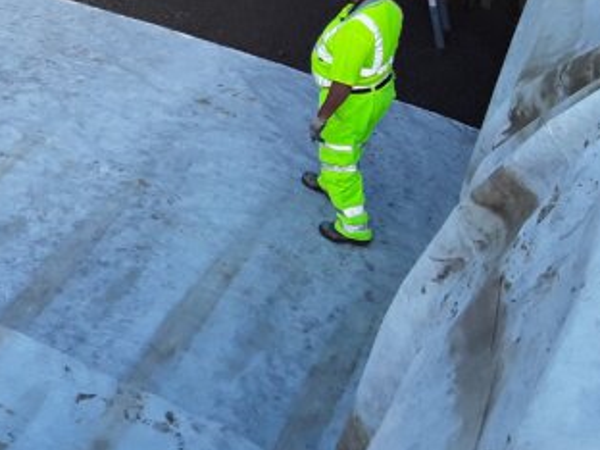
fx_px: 1196
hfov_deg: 26.5
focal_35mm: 69
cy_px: -37
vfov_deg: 20.4
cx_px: -17
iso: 40
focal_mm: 2.91
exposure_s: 1/763
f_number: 1.9
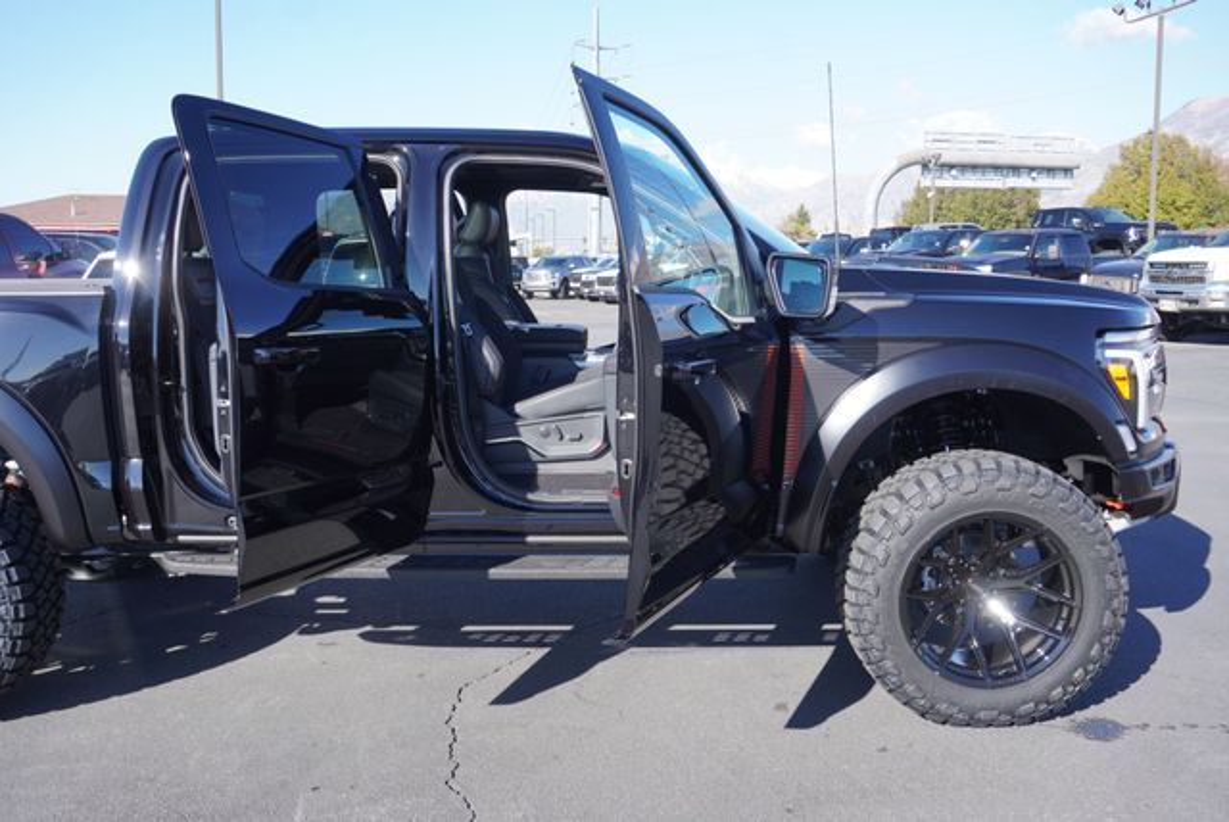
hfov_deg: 59.4
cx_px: 614
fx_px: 1076
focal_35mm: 32
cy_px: 411
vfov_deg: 41.8
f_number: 6.3
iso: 100
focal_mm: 21
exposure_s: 1/125
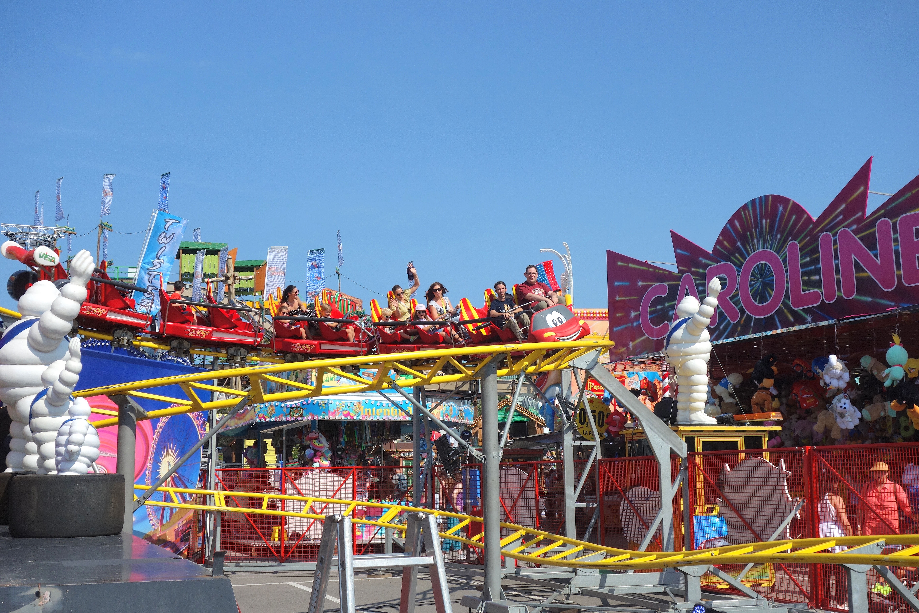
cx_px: 460
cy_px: 306
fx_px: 1098
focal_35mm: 43
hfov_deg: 45.4
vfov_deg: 31.2
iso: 125
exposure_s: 1/800
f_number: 6.3
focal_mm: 15.82
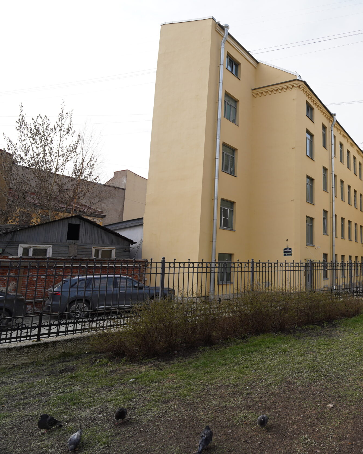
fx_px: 309
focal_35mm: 23
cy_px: 223
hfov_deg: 52.8
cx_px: 332
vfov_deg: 72.6
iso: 100
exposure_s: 1/320
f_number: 5
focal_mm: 16
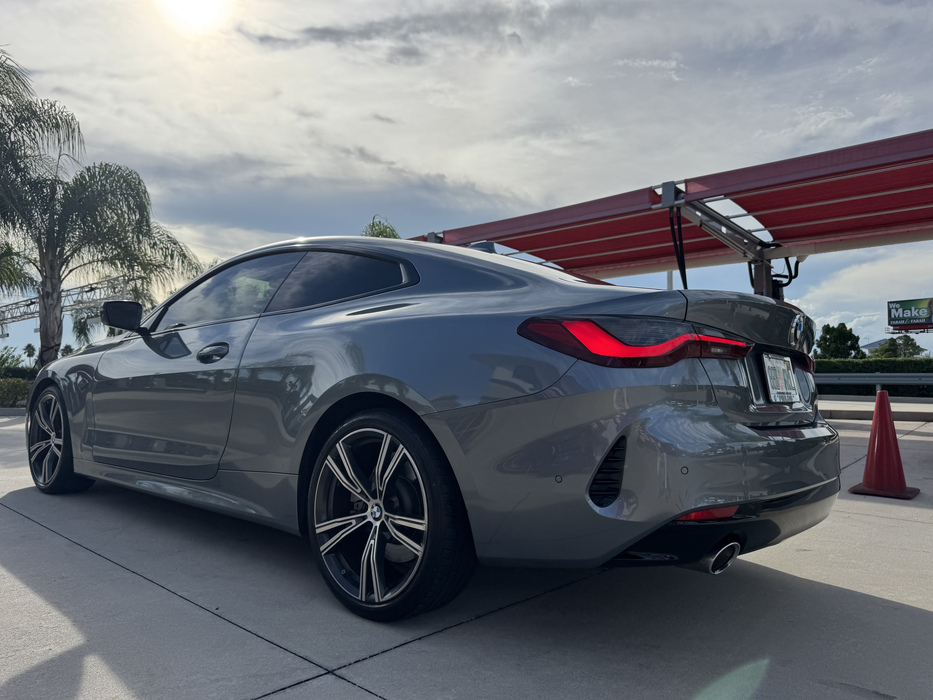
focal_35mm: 24
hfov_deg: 71.6
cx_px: 466
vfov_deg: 56.8
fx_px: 647
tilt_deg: +1.8
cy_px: 350
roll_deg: +0.5
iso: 80
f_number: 1.78
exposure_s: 1/7937
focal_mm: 6.76
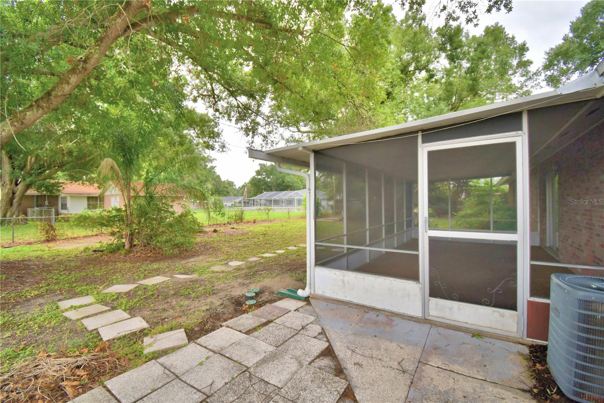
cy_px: 202
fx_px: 252
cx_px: 302
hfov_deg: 100.4
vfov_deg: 77.3
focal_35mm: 15
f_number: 4.5
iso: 200
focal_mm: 10
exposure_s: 1/400
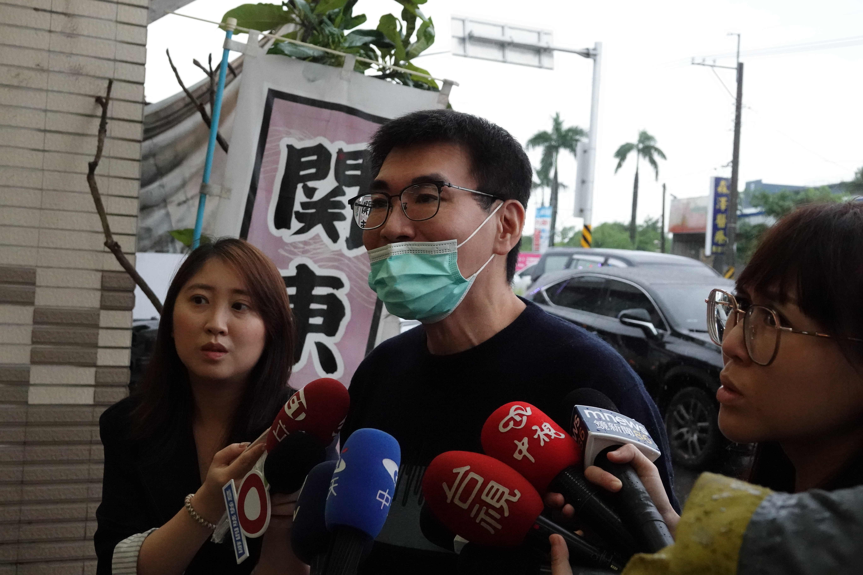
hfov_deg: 41.1
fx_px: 1151
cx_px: 432
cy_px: 288
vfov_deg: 28.1
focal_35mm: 48
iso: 3200
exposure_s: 1/800
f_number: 4
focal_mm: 17.55
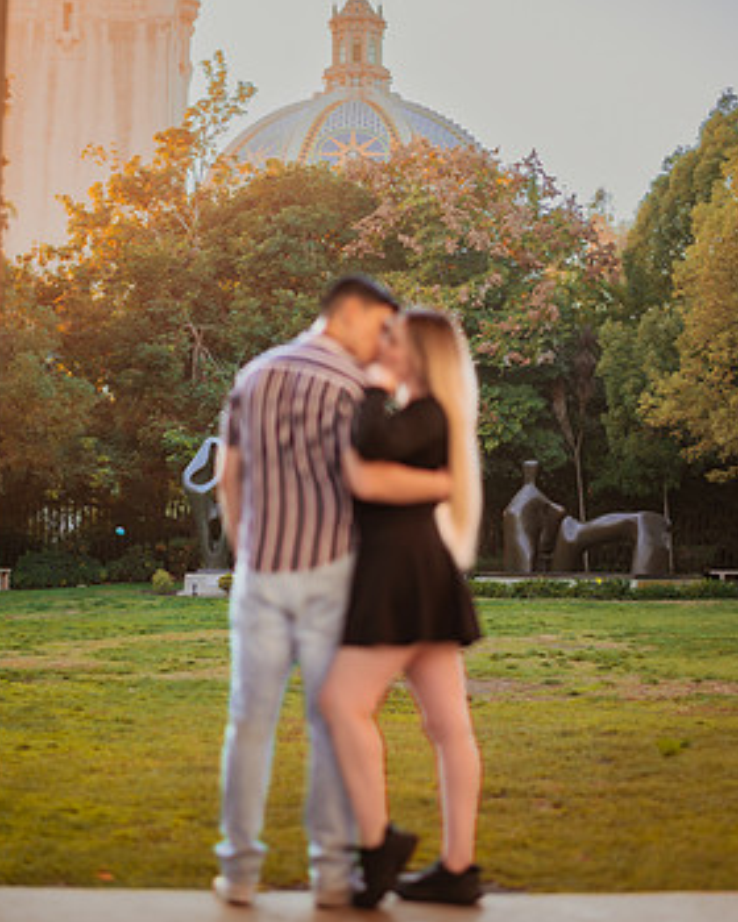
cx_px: 380
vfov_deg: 27.1
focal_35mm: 70
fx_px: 1911
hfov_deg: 21.9
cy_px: 464
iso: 100
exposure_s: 1/400
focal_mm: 58
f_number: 1.4
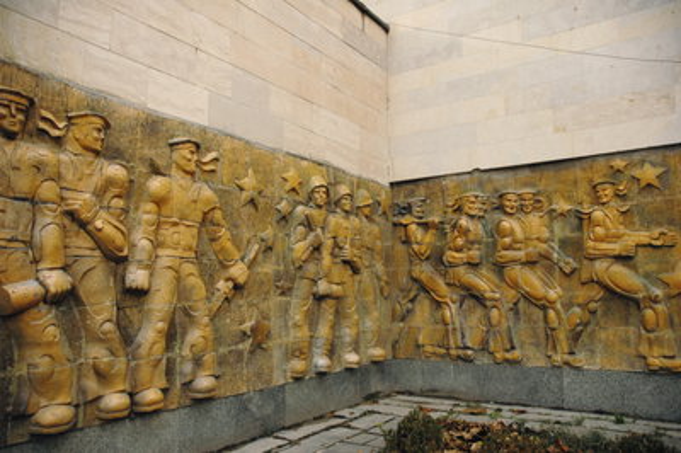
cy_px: 226
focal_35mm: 27
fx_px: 510
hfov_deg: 67.4
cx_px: 340
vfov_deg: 47.9
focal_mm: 18
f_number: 3.5
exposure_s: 1/1600
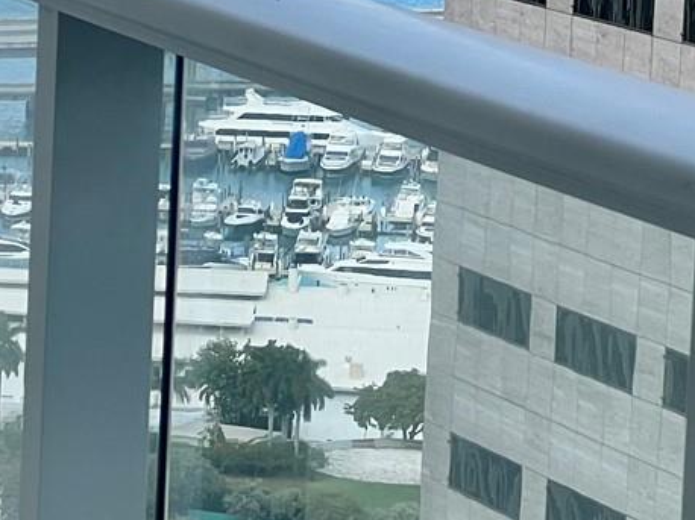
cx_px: -344
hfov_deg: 7.2
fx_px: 5398
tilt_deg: -7.4
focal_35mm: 269
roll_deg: -1.6
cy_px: 217
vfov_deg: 5.5
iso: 32
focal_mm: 9
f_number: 2.8
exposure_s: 1/272
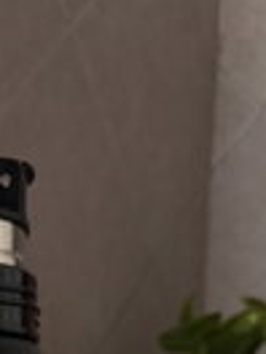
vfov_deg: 15.1
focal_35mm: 105
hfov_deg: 13.2
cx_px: -153
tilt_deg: -8.6
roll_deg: -1.9
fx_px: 1076
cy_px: 712
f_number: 1.6
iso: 40
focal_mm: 5.96
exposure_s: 1/142
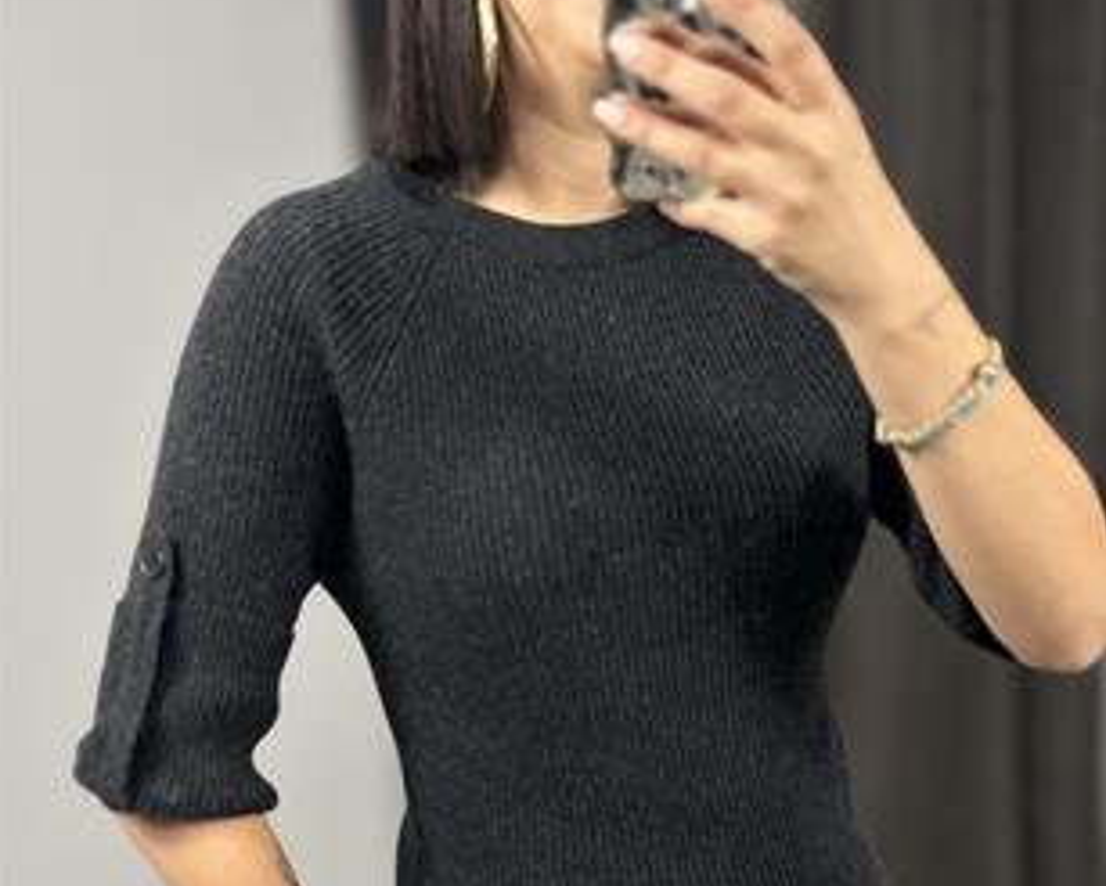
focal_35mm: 63
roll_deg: +5.2
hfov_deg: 30.0
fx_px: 2064
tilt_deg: -32.5
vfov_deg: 23.9
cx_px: 551
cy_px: 715
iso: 125
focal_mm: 6.86
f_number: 1.78
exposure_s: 1/50
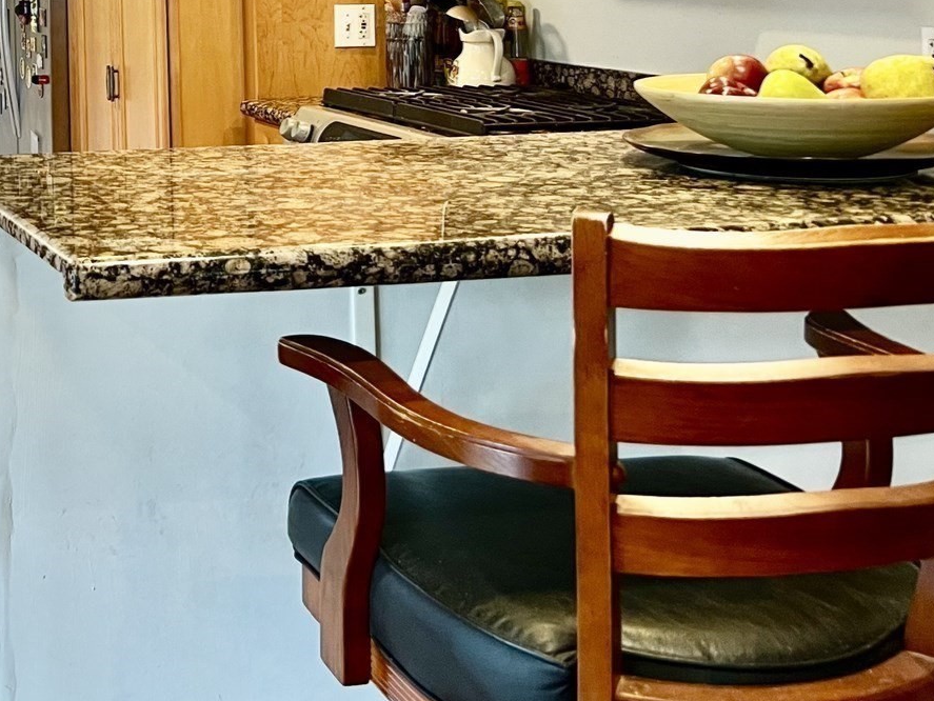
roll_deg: +1.7
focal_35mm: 60
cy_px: -99
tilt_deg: +0.7
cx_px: -105
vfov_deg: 22.8
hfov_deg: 29.0
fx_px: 1620
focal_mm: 5.7
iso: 125
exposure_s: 1/60
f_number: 1.5
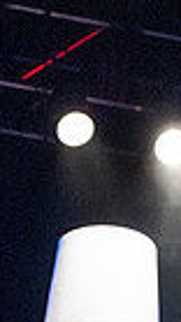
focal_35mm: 178
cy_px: 447
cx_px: 85
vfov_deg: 11.7
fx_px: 1522
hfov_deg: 6.8
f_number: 2.8
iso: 1250
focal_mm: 35
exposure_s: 1/50
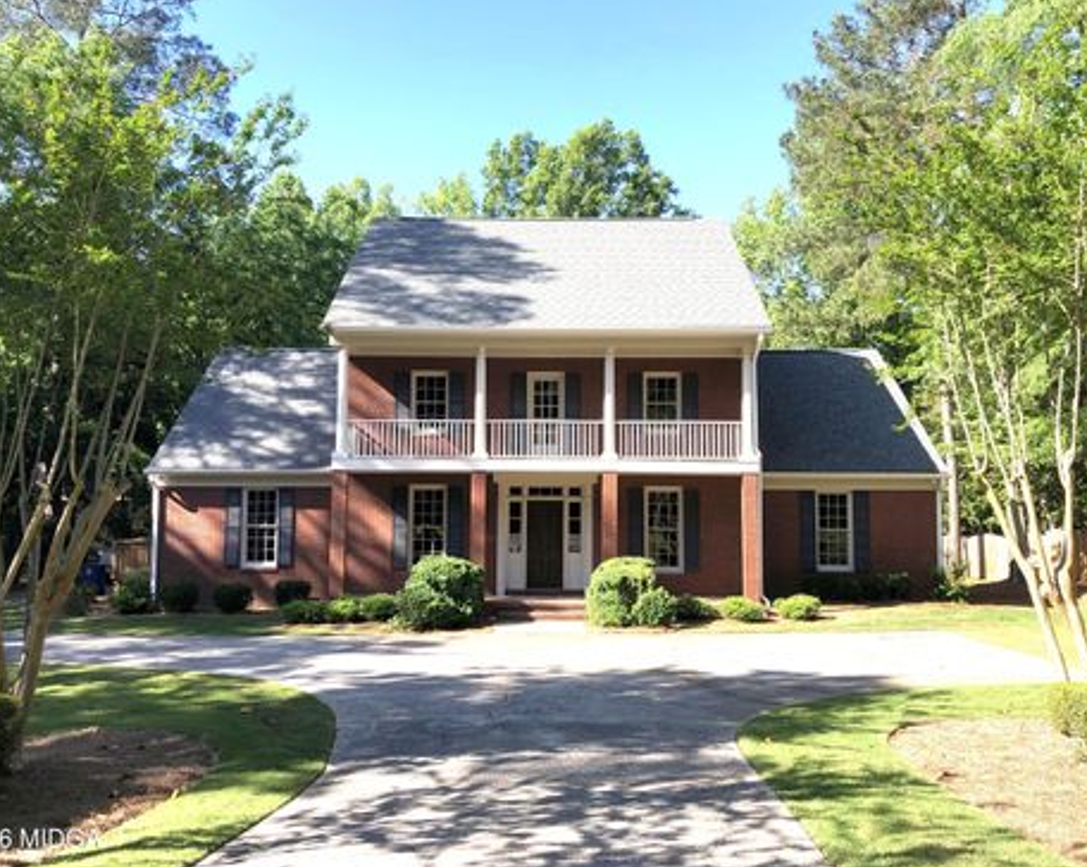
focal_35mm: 30
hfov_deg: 58.8
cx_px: 532
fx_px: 964
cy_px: 432
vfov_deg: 48.4
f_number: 1.8
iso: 20
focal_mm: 3.99
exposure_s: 1/656
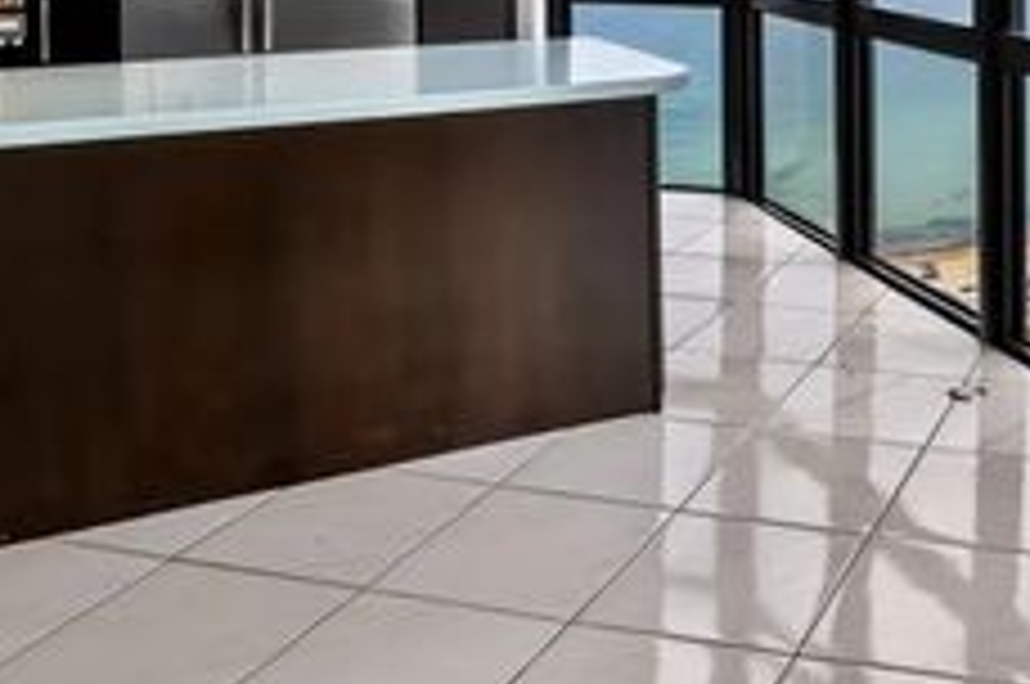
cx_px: 1070
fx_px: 1200
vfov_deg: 27.8
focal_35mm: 42
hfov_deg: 39.8
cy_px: -144
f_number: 4
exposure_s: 1/4000
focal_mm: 10
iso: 200
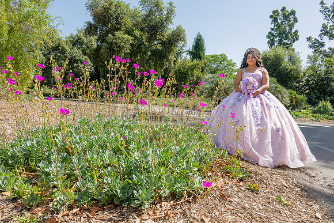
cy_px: 109
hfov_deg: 72.7
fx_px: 227
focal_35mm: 24
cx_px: 170
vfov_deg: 52.3
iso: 200
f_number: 10
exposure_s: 1/200
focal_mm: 24
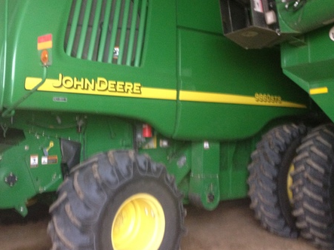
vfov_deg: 33.5
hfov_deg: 43.6
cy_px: 105
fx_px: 415
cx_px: 130
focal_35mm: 43
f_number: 2.4
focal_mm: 4.28
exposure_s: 1/20
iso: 320
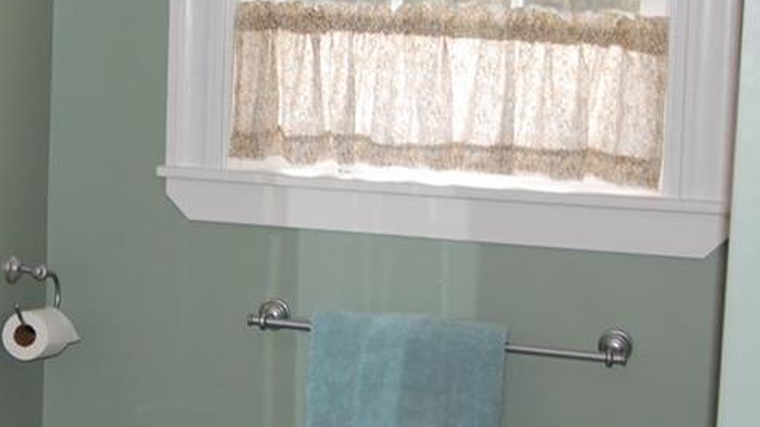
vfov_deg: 11.9
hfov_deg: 20.4
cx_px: 22
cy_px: 164
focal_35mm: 102
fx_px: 2055
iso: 400
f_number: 4.2
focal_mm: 30
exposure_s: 1/60
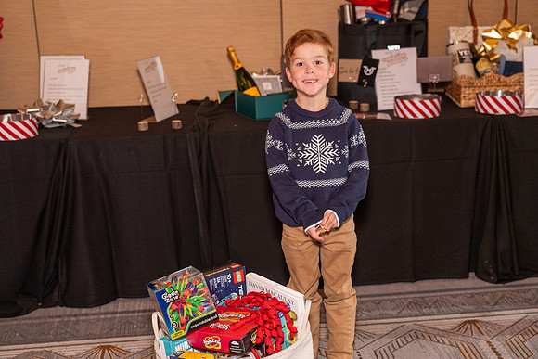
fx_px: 777
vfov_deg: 26.0
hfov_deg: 38.2
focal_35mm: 52
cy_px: 180
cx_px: 269
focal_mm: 52
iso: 3200
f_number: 4
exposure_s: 1/60
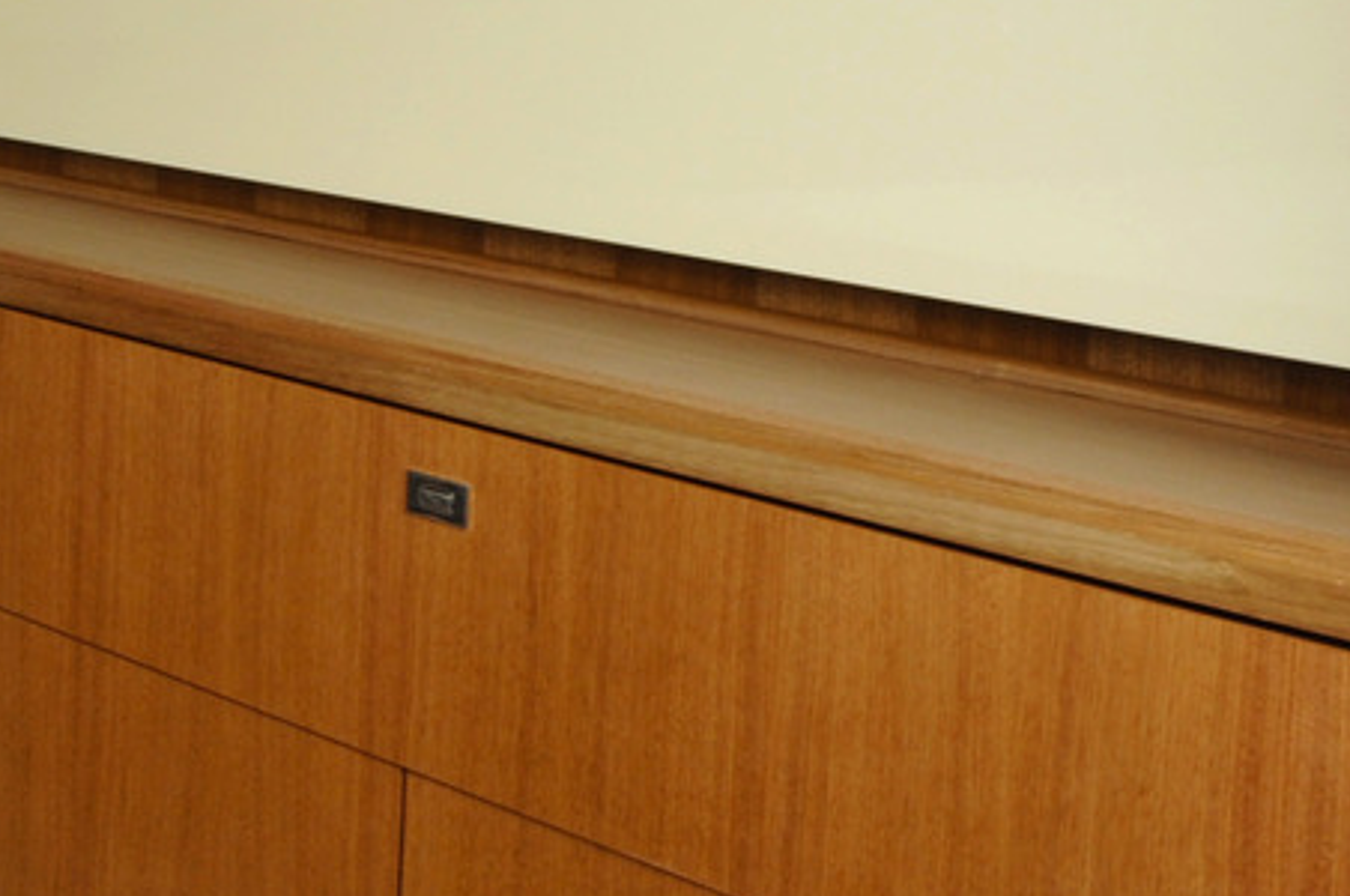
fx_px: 2322
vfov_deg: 20.2
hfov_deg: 17.9
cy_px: -233
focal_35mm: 62
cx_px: -1505
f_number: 14
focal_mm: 14
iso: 400
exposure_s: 1/125
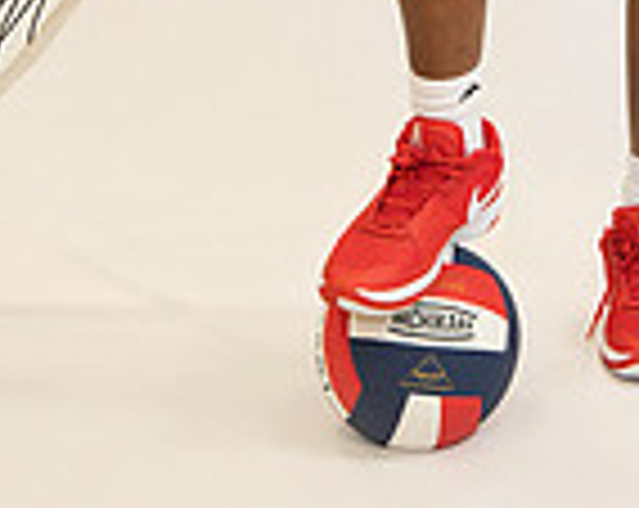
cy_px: -459
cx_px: 598
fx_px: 2466
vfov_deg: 10.9
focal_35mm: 131
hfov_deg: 14.6
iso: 400
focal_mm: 43.9
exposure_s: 1/125
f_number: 4
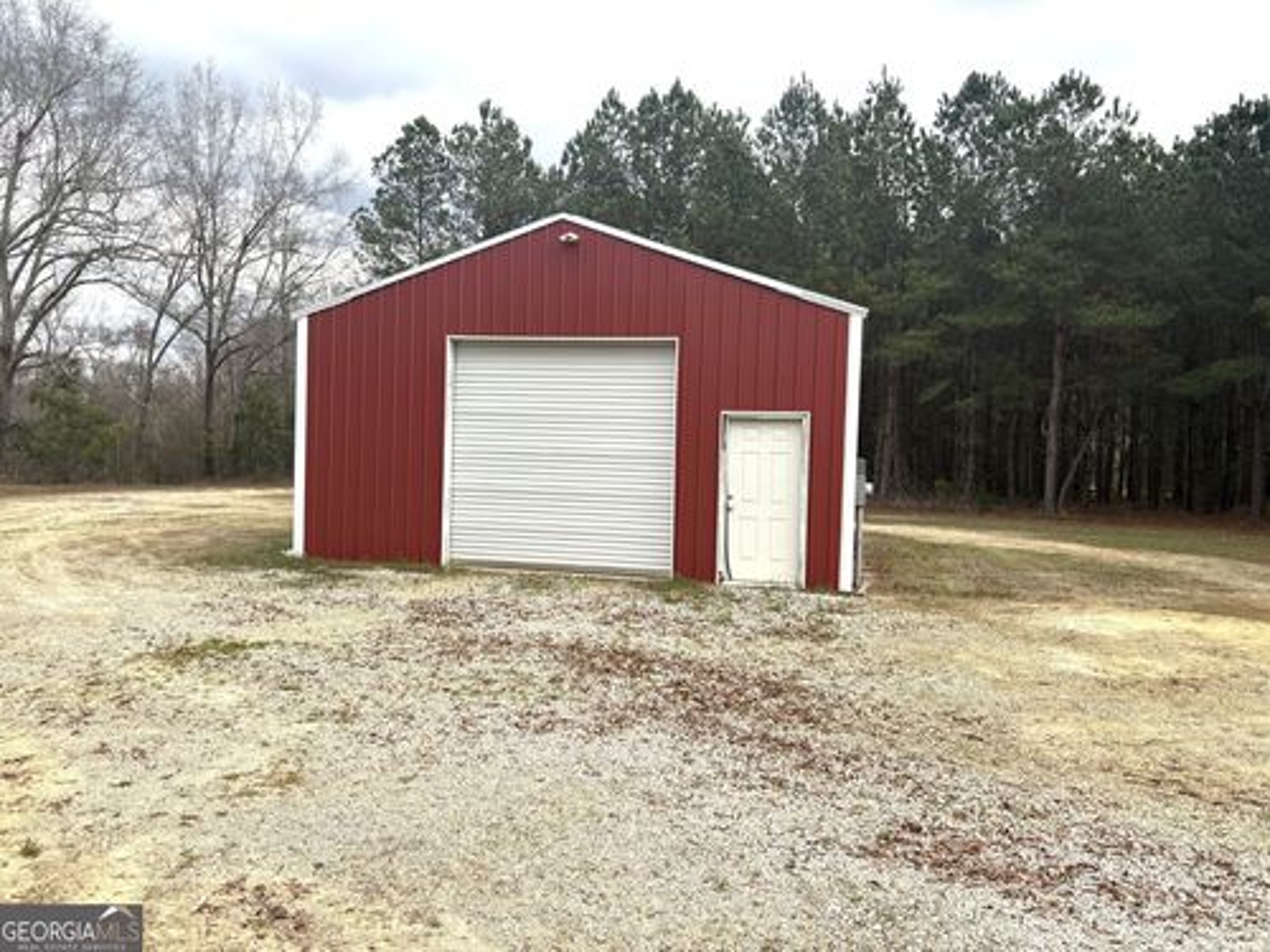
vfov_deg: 53.1
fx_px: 954
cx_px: 635
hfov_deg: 67.3
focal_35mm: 26
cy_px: 476
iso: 50
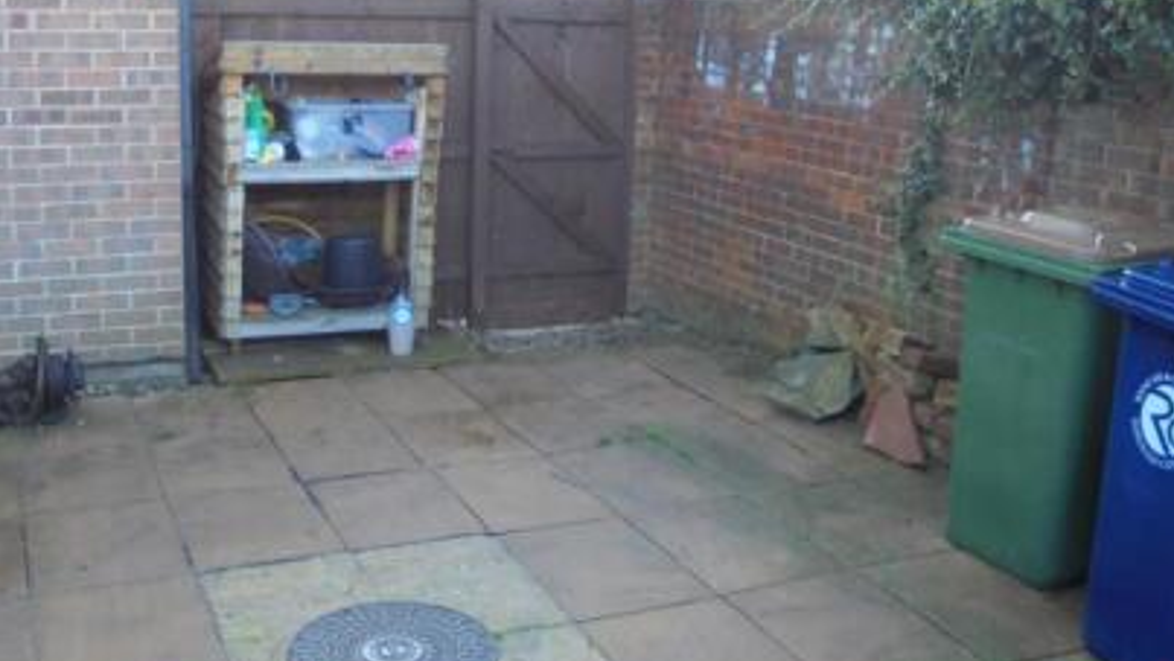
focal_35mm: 41
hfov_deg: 49.3
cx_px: 517
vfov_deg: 29.0
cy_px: 269
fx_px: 1277
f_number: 3.5
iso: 100
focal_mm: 4.6
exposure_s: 1/30
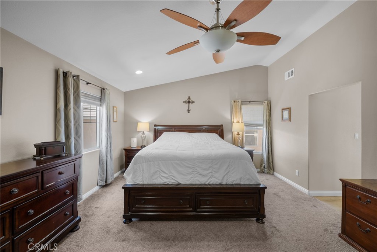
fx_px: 157
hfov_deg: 100.4
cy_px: 126
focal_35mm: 15
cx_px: 188
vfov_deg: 77.3
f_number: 9
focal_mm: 15
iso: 100
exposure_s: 1/1.25
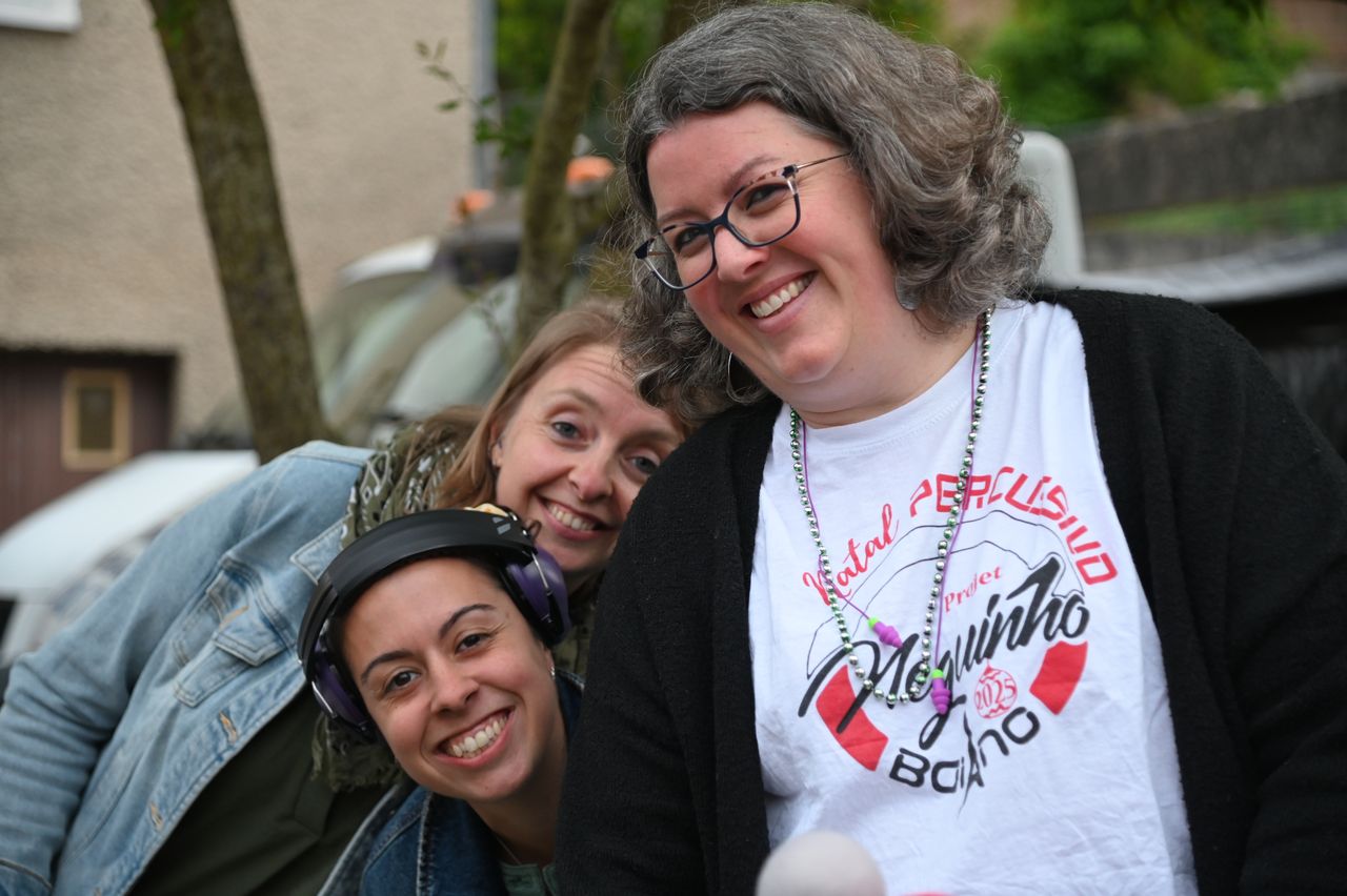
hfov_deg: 27.0
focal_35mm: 75
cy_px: 448
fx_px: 2805
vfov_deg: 18.2
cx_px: 674
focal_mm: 75
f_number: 4
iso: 1600
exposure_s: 1/125
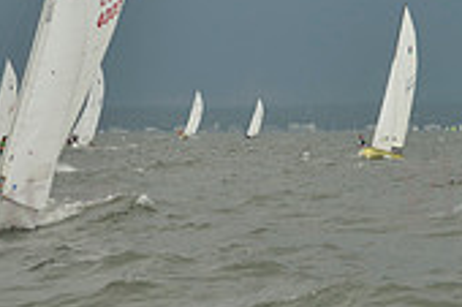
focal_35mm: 239
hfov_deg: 8.6
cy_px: 50
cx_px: 261
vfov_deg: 5.7
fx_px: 3064
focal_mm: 70
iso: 200
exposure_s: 1/1600
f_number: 4.5
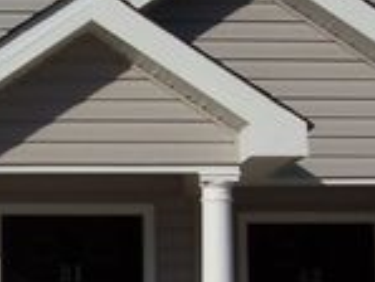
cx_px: 38
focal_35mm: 121
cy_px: 195
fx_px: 1312
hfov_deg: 16.1
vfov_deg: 12.2
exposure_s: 1/1000
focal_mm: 5.6
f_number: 5.6
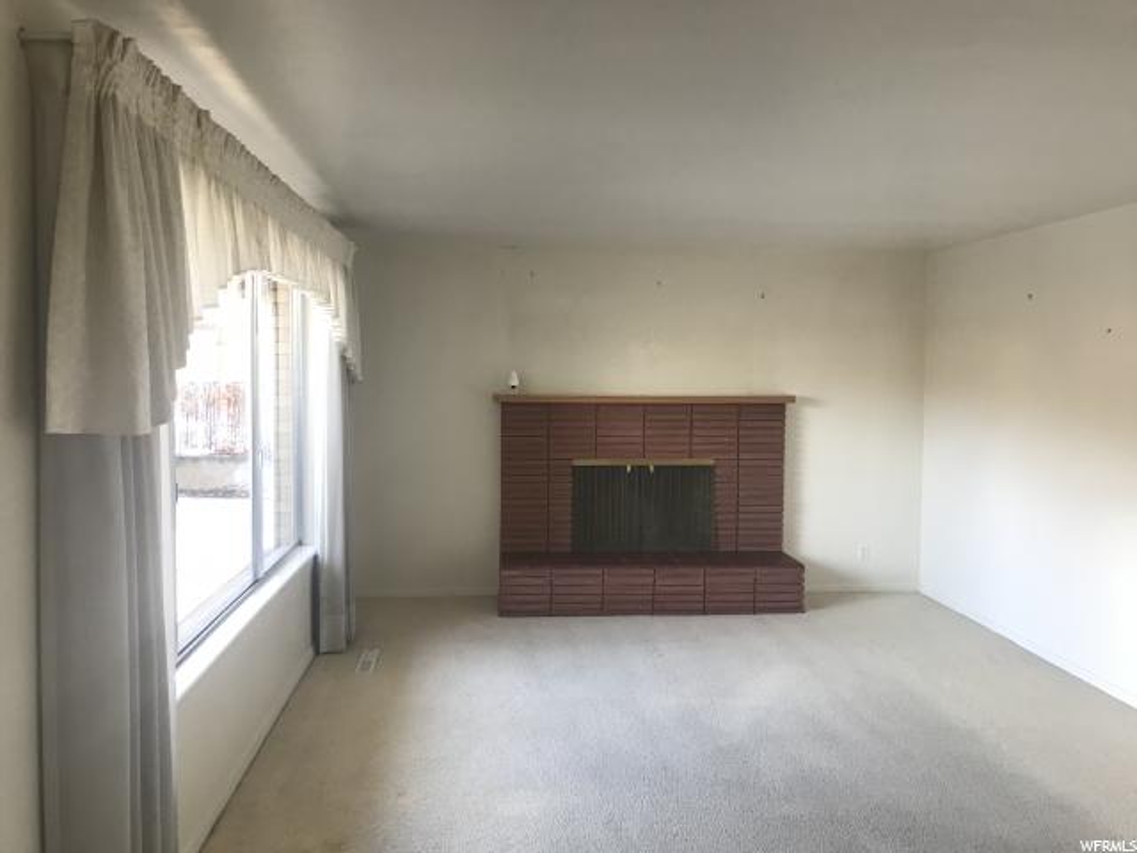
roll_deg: -0.8
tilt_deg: -2.9
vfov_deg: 49.7
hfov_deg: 63.4
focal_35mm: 28
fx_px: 920
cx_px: 568
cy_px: 426
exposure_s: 1/40
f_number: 1.8
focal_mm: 3.99
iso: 25
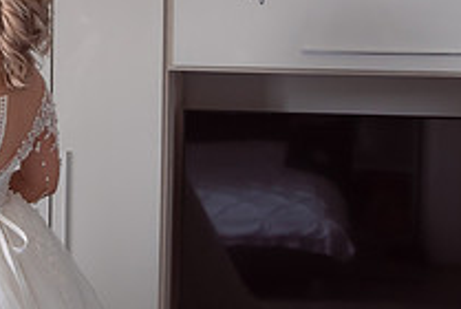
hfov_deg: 21.9
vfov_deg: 15.5
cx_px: -35
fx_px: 1128
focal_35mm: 88
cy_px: 62
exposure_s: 1/250
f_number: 2.8
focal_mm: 24
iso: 500
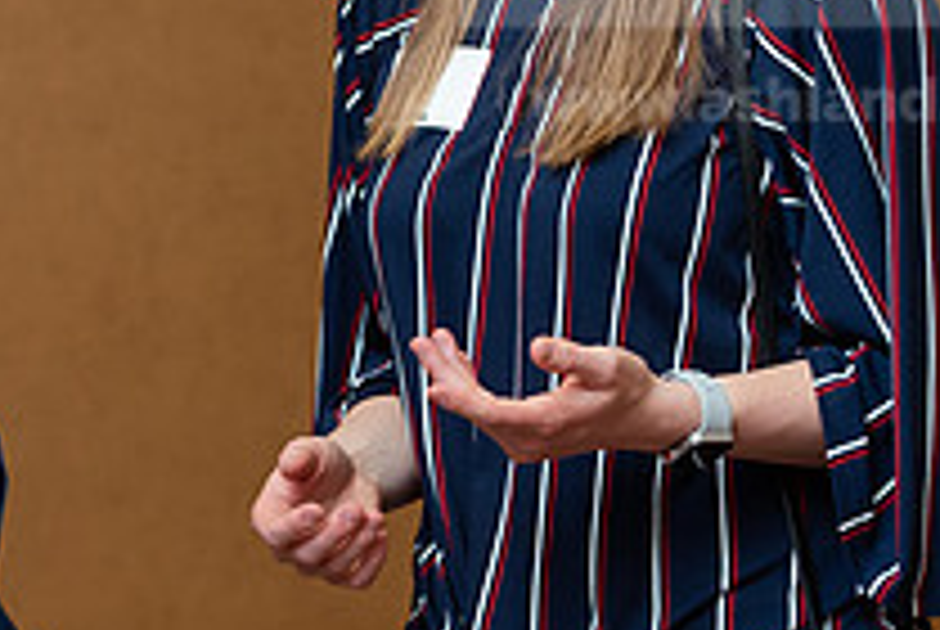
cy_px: 196
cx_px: 324
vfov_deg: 7.1
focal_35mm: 194
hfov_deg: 10.6
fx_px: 5073
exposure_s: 1/200
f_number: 5
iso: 1600
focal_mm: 70
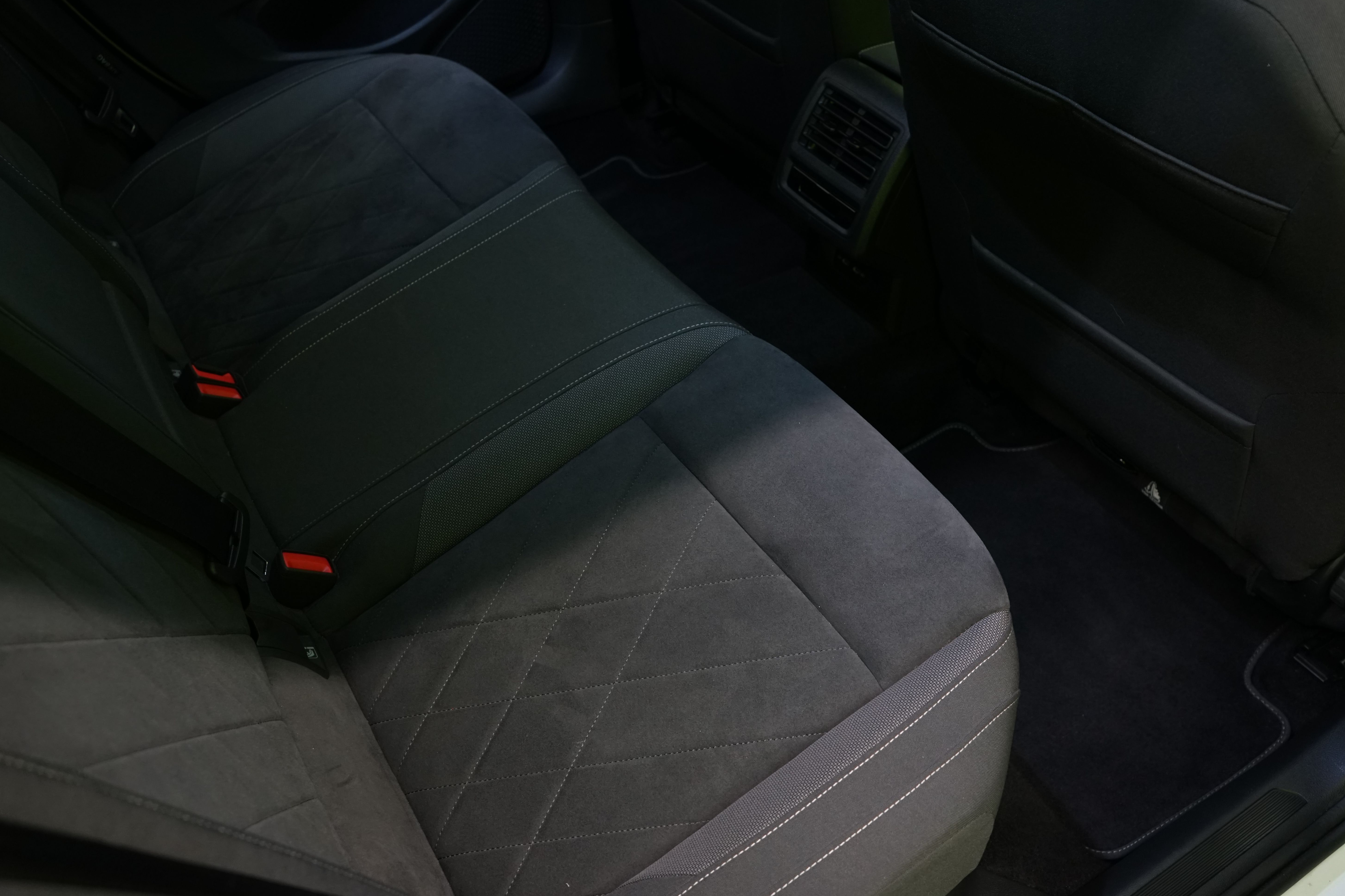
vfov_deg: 45.0
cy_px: 451
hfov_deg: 63.7
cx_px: 677
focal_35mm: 29
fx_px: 1083
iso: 1250
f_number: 5
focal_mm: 28
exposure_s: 1/20
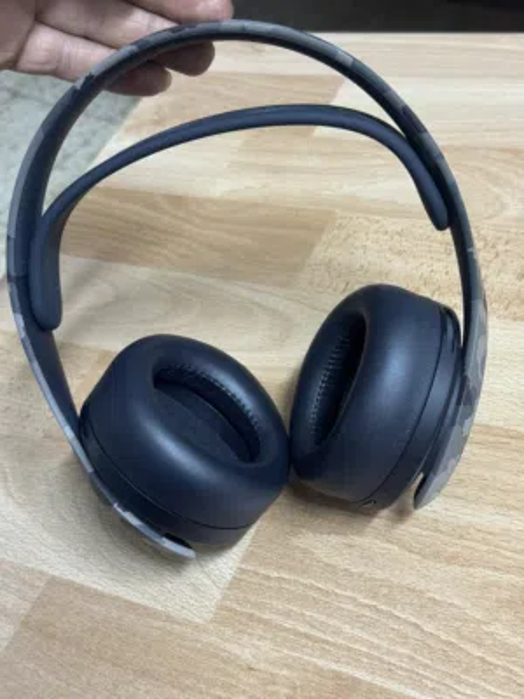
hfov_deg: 30.3
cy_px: 350
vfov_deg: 39.7
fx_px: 969
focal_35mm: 48
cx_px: 262
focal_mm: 6.76
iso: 250
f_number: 1.78
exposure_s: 1/50
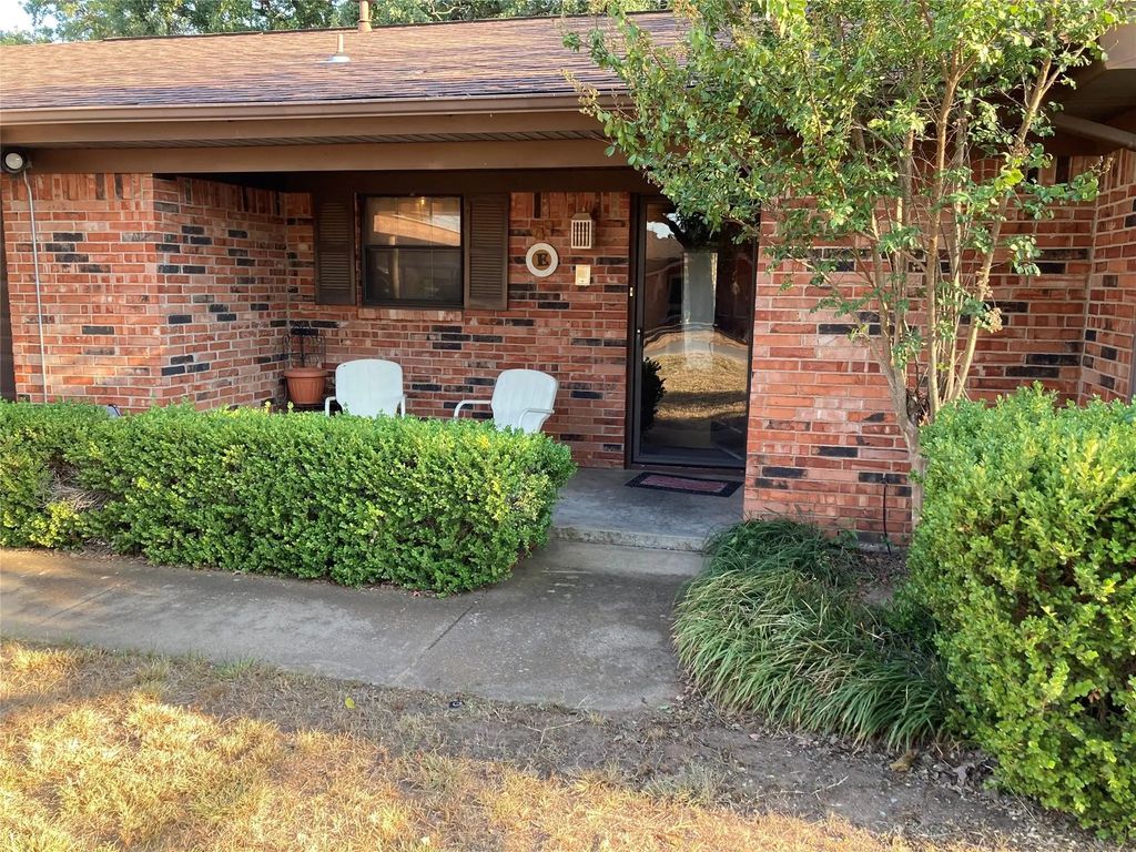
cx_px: 568
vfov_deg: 49.7
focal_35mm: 28
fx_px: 919
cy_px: 426
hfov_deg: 63.4
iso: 50
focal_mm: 3.99
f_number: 1.8
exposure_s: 1/121
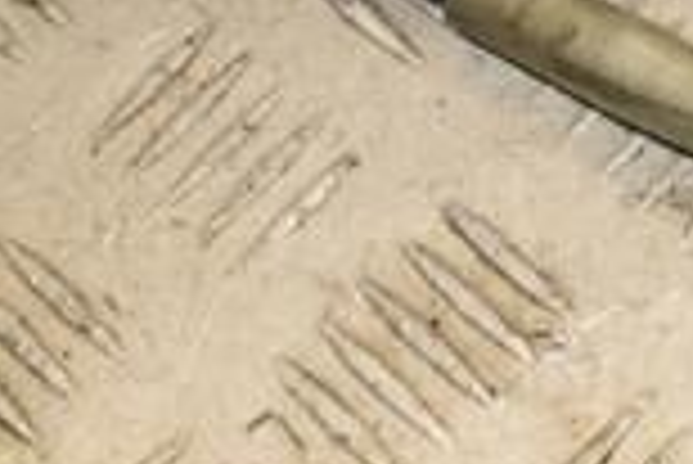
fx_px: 4277
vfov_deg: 6.1
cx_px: 842
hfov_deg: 9.1
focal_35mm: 222
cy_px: -410
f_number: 9
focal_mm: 38
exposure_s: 1/200
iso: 800
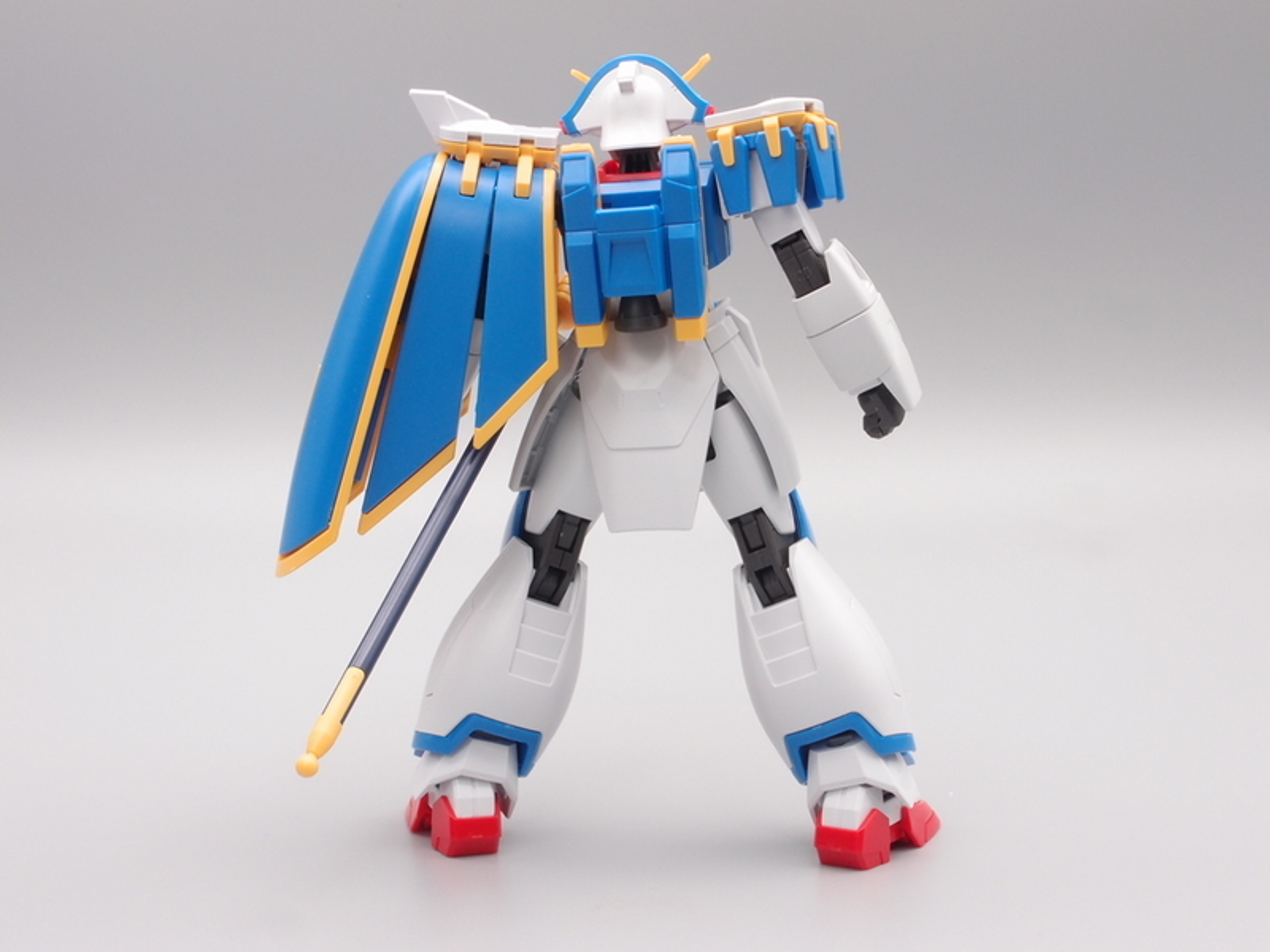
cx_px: 635
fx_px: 2018
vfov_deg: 26.6
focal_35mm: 55
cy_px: 476
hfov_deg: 34.9
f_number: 8
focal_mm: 11.84
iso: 100
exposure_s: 1/8
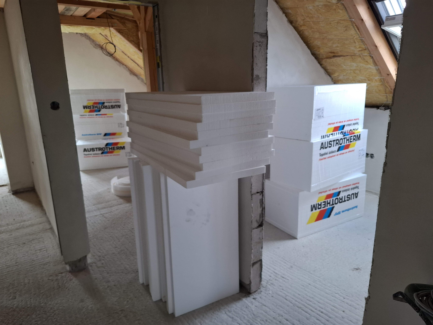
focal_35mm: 23
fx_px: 288
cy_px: 162
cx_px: 216
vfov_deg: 58.9
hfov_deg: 73.9
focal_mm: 5.54
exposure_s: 1/100
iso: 125
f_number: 1.8
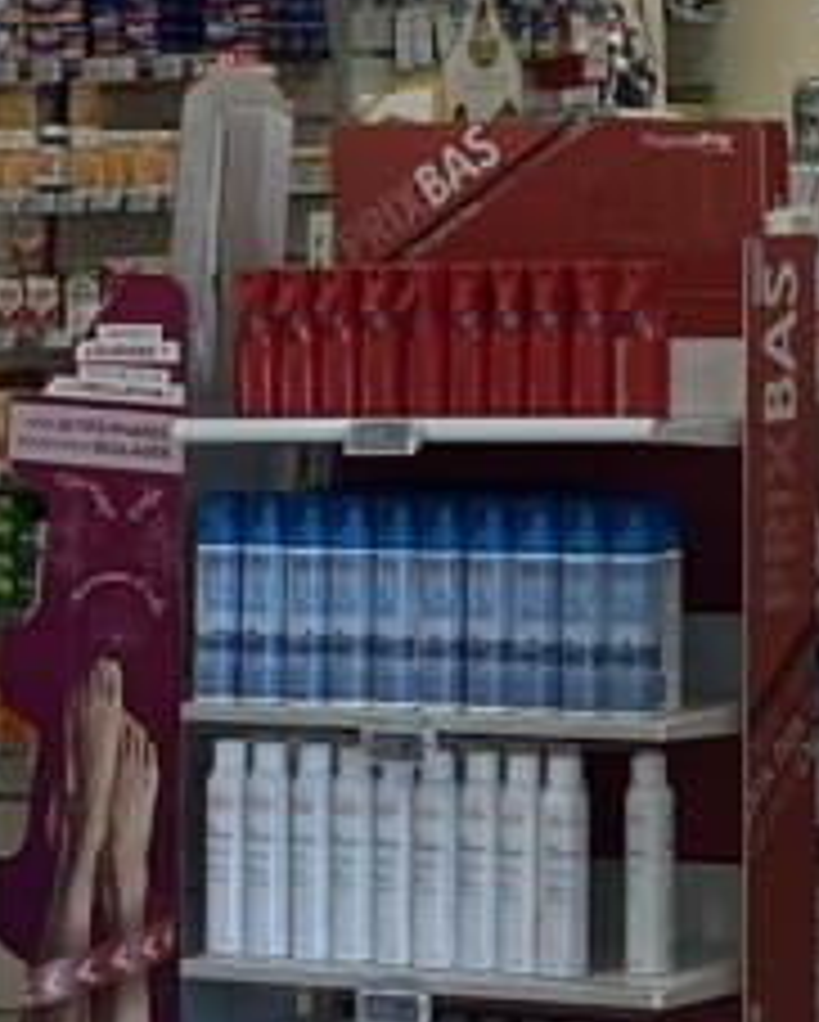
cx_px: 1206
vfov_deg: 13.3
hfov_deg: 10.5
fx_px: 4327
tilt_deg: +2.3
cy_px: 95
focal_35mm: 143
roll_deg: +1.1
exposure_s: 1/100
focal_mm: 5.1
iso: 40
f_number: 1.6
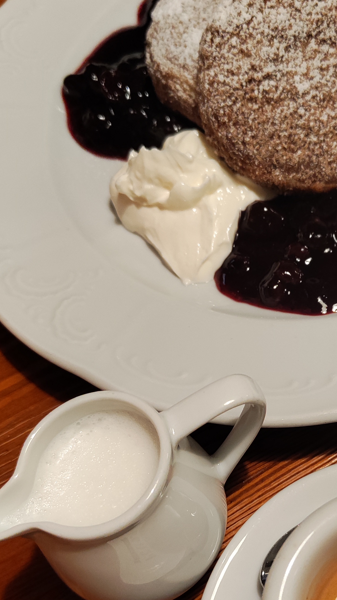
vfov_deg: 24.9
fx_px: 1350
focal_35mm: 85
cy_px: 390
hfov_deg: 14.1
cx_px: 299
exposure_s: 1/100
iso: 544
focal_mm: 5.59
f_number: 1.88
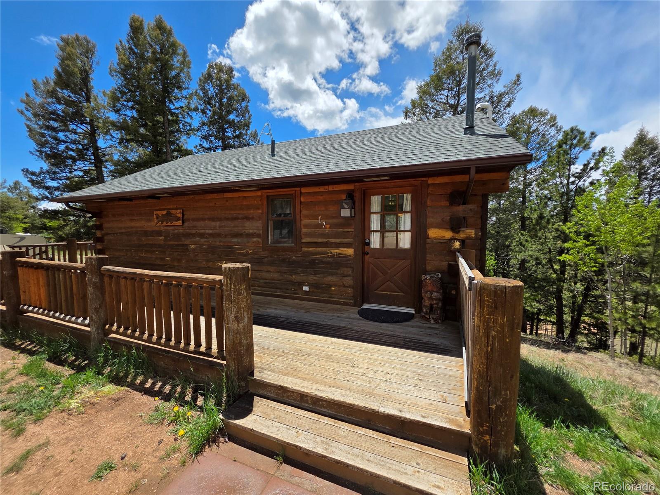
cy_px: 248
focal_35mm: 13
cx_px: 330
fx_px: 248
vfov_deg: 89.9
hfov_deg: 106.2
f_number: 1.9
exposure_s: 1/2410
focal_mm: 2.2
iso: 40
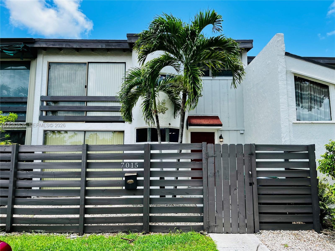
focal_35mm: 26
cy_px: 126
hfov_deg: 67.3
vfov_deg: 53.1
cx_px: 168
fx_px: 252
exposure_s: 1/1558
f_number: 1.6
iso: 50
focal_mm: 5.1
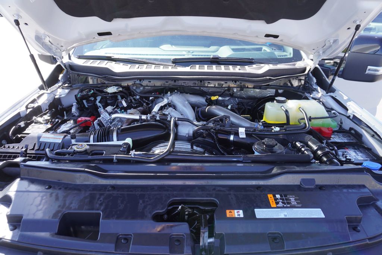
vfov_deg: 53.2
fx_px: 255
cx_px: 191
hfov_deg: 73.7
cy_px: 128
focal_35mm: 24
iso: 100
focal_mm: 16
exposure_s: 1/80
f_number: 4.5
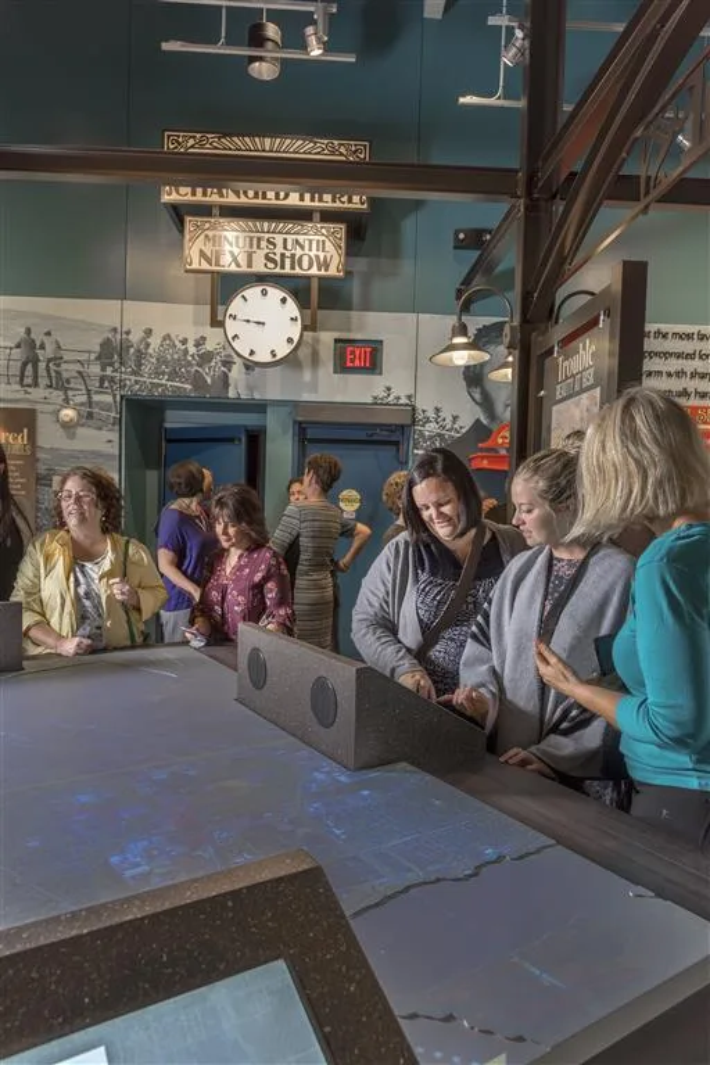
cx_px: 355
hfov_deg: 53.1
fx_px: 710
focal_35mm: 24
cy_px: 532
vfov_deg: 73.7
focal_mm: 24
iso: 400
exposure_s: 1/6
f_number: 8
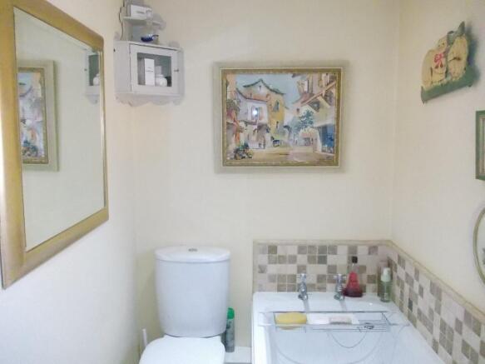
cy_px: 182
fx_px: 392
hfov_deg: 63.5
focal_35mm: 28
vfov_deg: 49.7
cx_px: 242
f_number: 2.7
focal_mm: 4
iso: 1000
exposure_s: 1/60
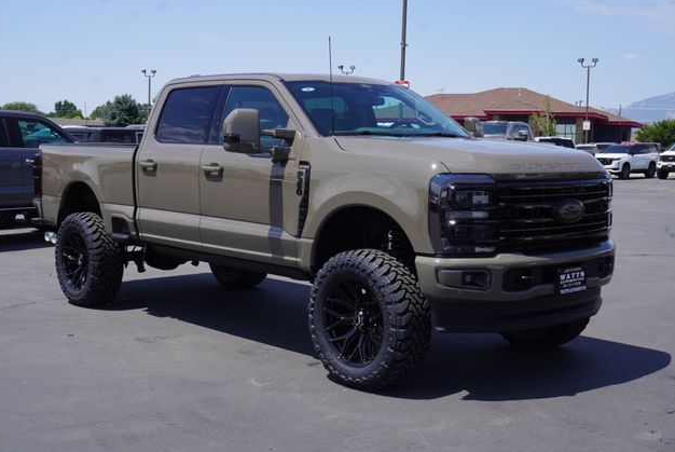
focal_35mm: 48
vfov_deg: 28.4
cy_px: 229
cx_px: 338
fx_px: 892
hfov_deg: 41.5
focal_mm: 31
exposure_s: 1/160
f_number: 11
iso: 100
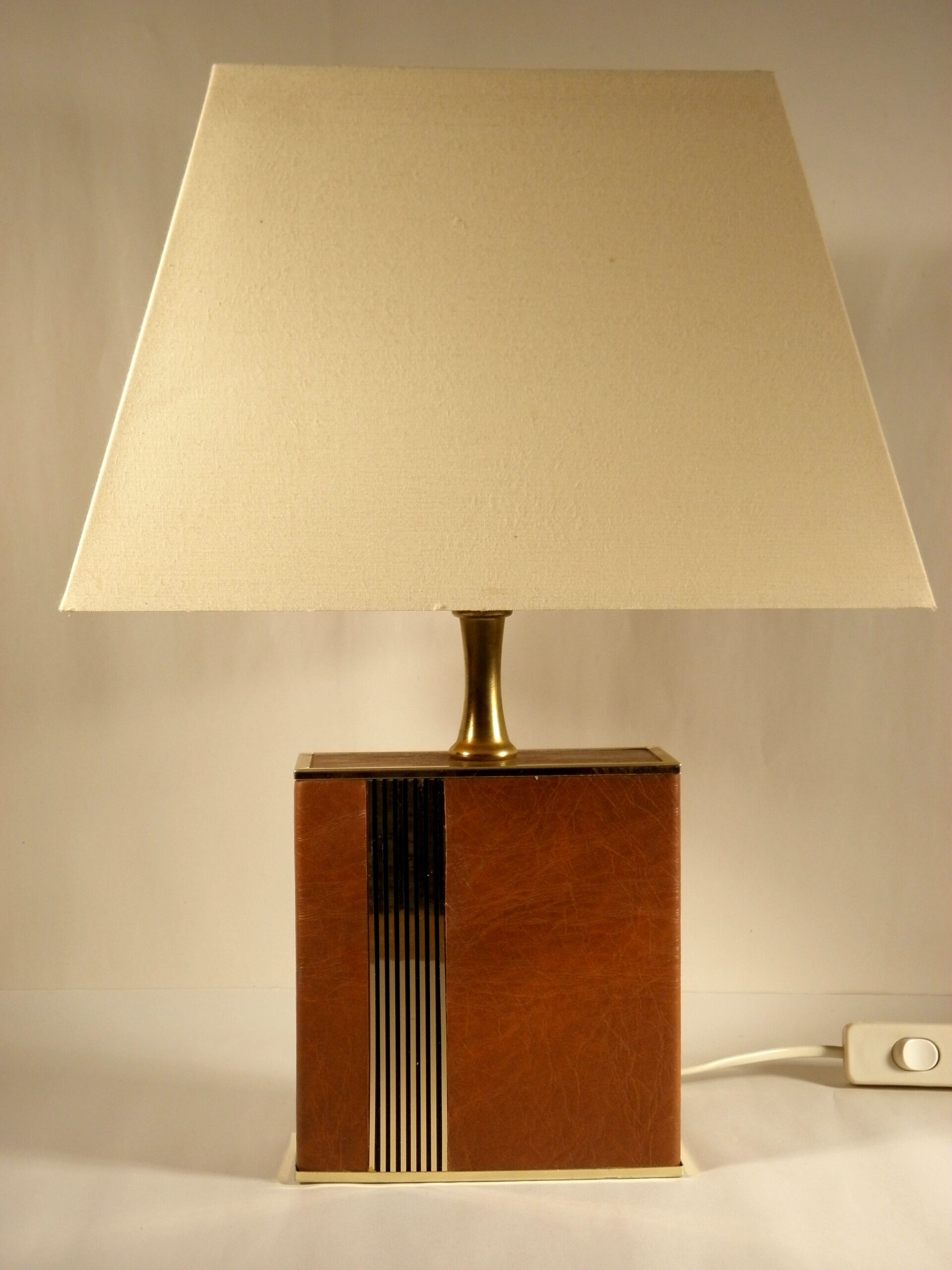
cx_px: 476
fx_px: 1833
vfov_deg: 38.2
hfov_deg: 29.1
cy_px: 635
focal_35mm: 50
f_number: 4
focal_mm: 9.1
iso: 125
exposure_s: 1/50
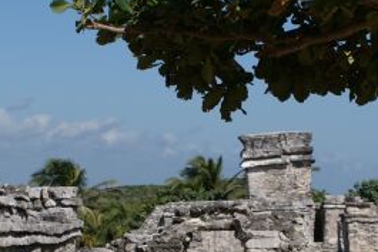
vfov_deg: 10.7
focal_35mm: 127
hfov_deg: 16.1
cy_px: 281
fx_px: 1334
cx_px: 201
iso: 100
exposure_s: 1/800
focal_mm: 28
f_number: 5.6
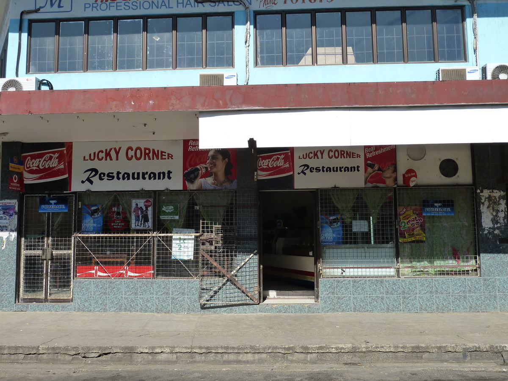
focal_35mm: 32
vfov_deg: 44.2
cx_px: 254
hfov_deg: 56.8
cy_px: 190
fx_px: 470
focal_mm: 5.3
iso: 125
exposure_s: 1/500
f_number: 4.5
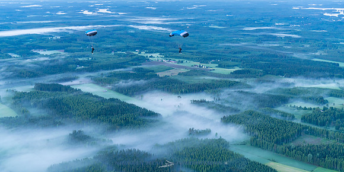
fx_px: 462
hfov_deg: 40.8
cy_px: 71
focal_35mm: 52
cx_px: 174
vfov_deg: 21.0
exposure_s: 1/2000
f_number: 2.8
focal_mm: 46
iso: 1000
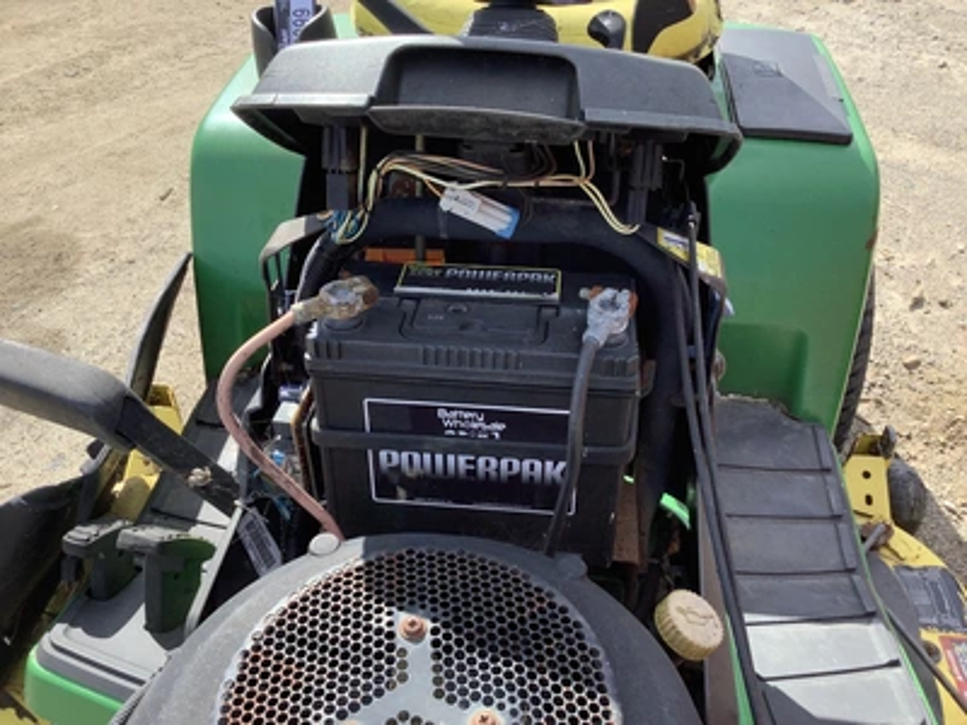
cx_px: 484
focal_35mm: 31
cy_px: 362
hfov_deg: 58.4
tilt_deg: -43.5
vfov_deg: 45.4
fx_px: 866
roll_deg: -1.1
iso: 25
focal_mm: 3.3
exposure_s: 1/420
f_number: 2.4
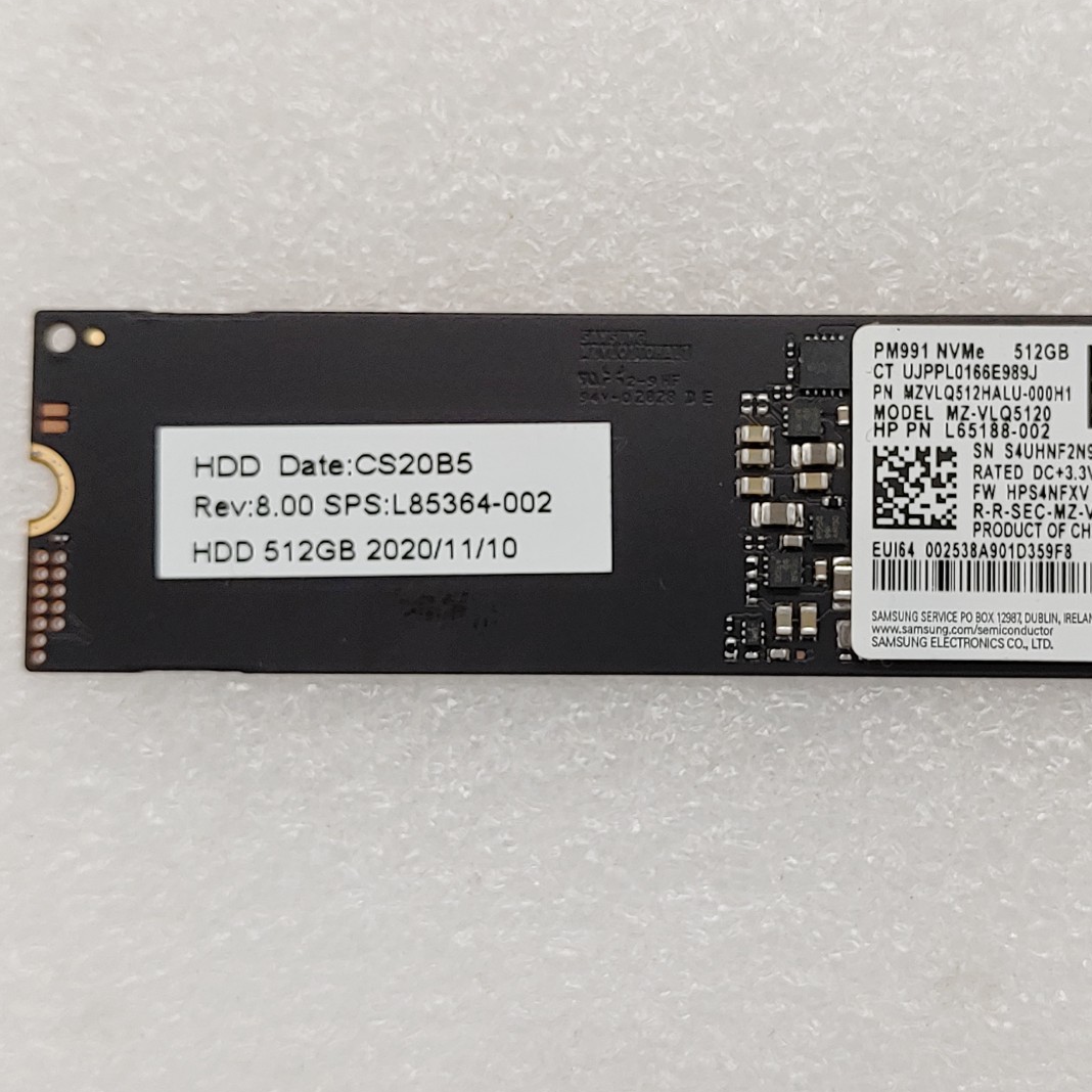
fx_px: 2213
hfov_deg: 27.6
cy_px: 546
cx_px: 687
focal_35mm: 62
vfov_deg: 27.7
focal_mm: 4.36
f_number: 1.8
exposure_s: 1/122
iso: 50
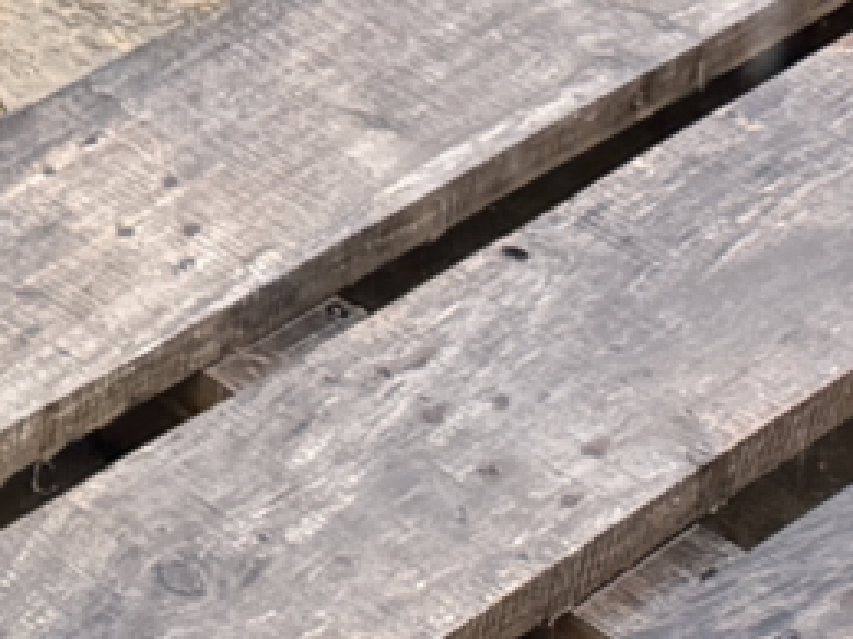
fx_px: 4657
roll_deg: +2.2
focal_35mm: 189
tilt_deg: -17.2
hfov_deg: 8.4
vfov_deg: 7.0
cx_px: -1867
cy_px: -1278
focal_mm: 6.76
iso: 80
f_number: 1.78
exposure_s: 1/453
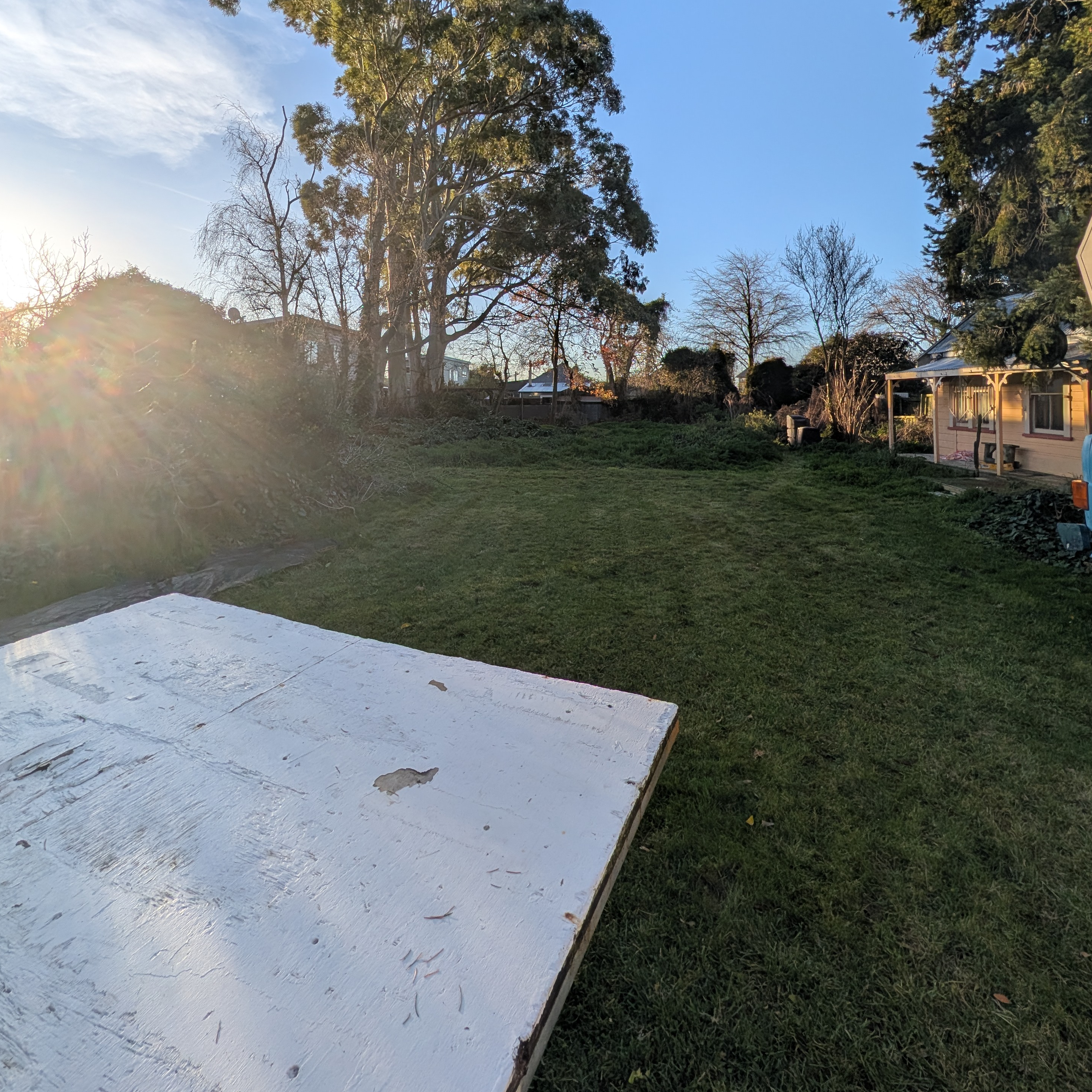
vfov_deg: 88.5
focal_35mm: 15
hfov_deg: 91.1
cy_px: 384
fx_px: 535
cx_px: 561
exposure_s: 1/2786
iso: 49
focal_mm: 2.02
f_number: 1.7
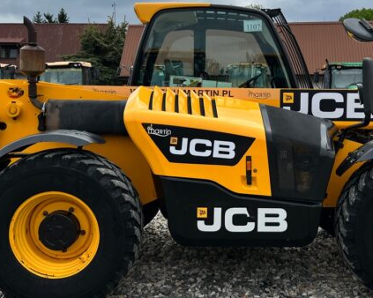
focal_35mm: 48
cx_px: 232
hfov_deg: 38.6
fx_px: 530
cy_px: 122
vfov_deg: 31.4
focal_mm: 5.7
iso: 50
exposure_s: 1/4274
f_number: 1.5
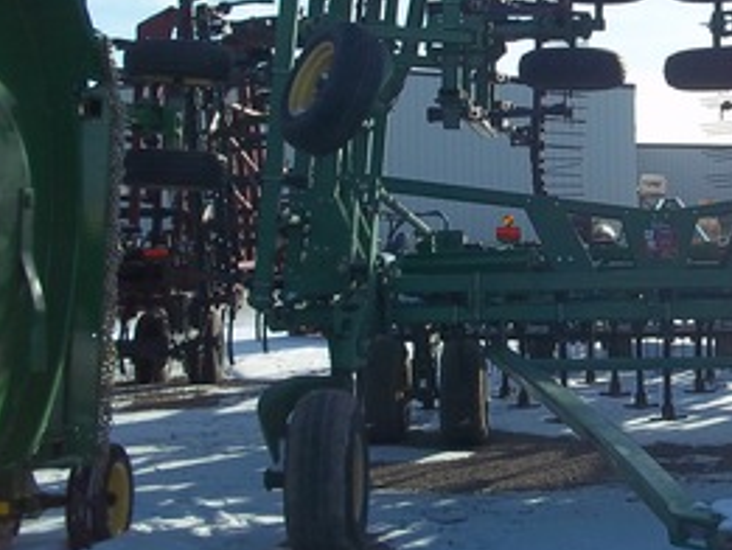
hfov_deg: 25.5
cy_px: 143
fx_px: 1587
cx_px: 603
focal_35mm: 75
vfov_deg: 19.5
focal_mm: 6.5
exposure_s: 1/200
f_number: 8
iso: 80
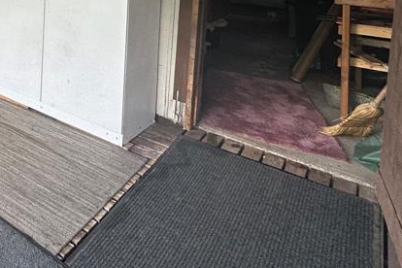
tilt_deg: -3.0
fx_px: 402
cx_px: -58
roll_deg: -1.8
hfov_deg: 40.6
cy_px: -52
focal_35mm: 36
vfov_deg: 31.1
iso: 64
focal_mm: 2.22
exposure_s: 1/99
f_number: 2.2
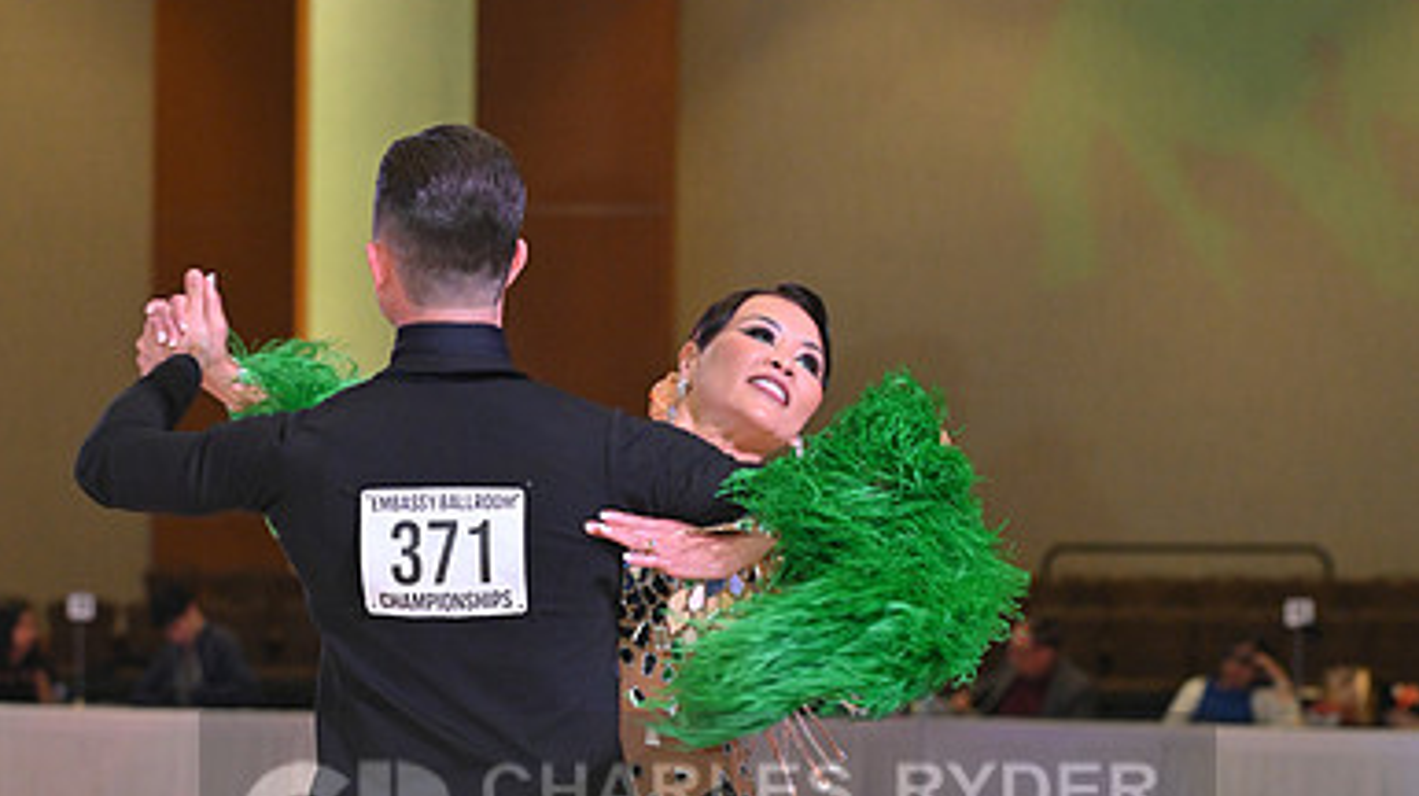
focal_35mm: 177
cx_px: 710
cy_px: 837
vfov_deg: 6.8
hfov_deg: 12.2
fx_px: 6656
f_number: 5
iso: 3200
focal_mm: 112
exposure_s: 1/400
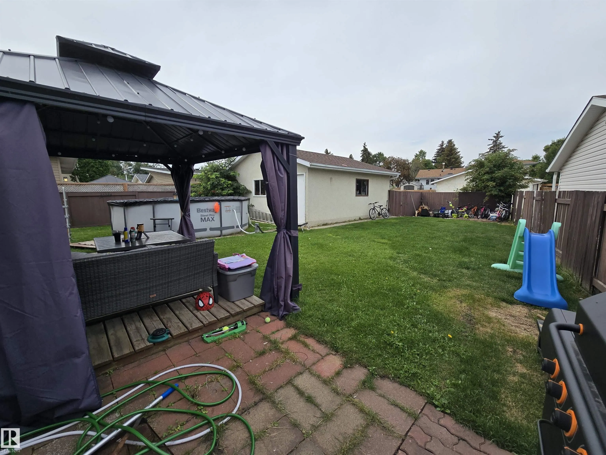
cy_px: 228
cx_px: 303
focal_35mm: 13
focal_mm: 2.2
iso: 50
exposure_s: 1/2000
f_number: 2.2
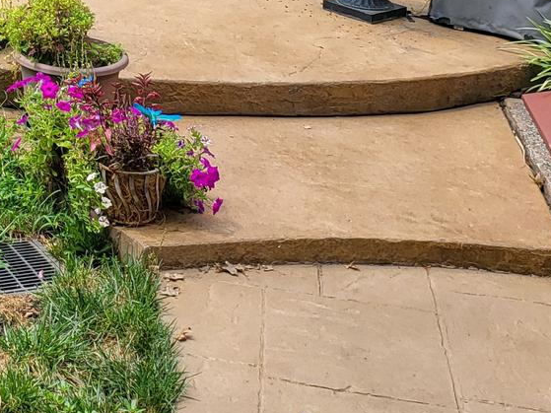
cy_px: -322
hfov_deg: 21.1
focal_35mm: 88
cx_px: -58
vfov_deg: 14.7
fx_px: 1400
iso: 40
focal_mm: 5
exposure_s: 1/1314
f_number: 1.8
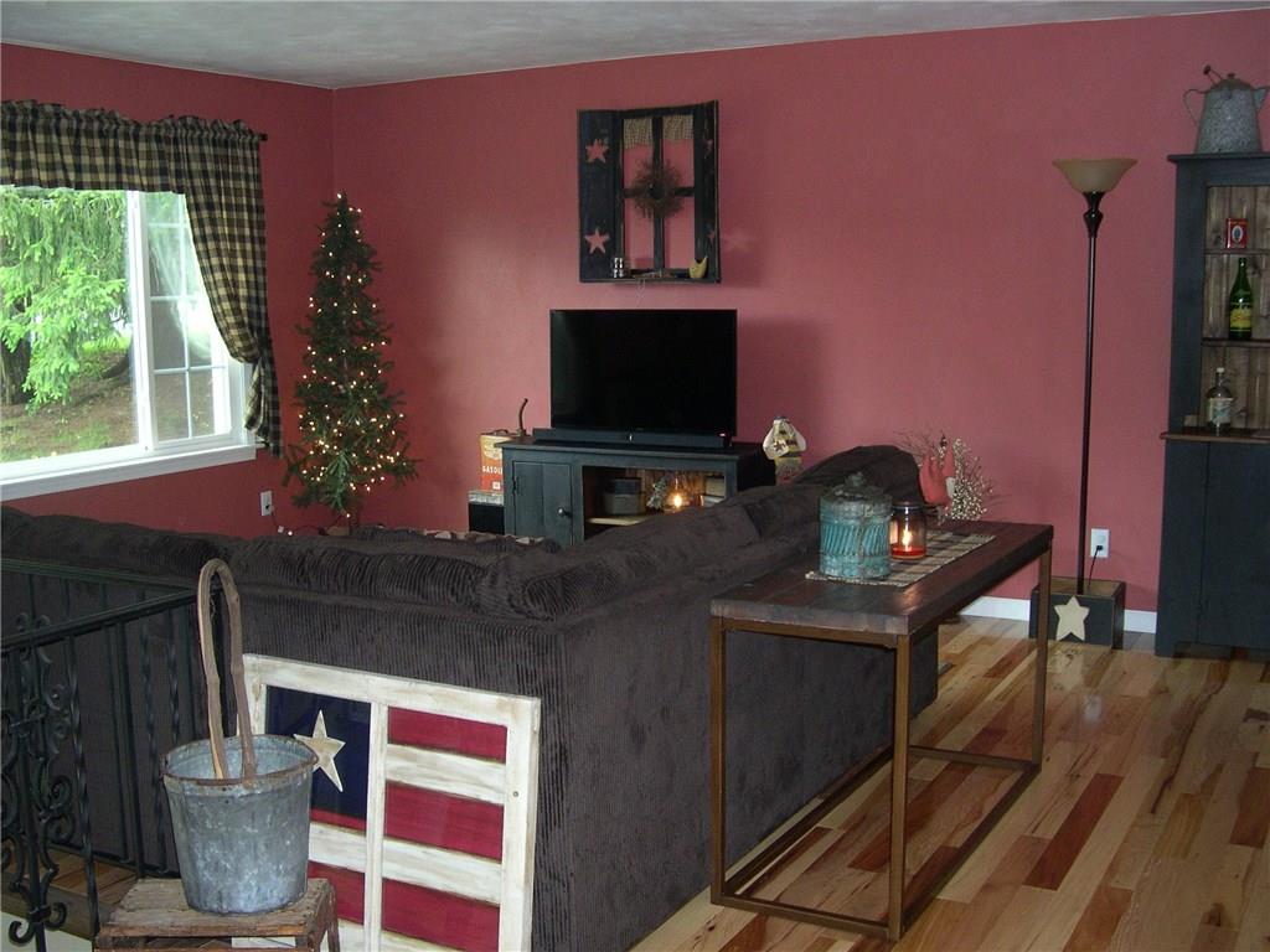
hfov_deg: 49.0
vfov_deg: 37.7
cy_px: 476
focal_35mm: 38
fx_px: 1394
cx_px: 635
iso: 328
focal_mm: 8
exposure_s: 1/60
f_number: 2.8
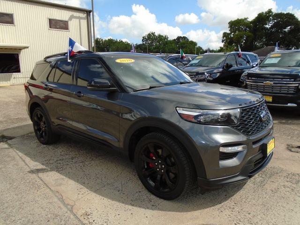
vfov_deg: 53.1
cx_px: 150
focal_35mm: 26
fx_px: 225
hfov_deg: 67.3
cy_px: 112
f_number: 3.2
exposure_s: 1/1000
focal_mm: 4.6
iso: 100
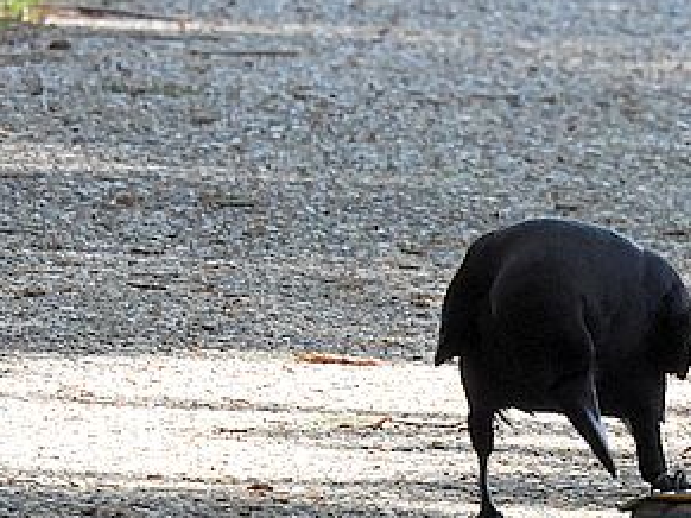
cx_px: 582
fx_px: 52199
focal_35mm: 2616
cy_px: 399
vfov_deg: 0.6
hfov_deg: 0.8
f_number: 5.6
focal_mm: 170
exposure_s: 1/500
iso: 360
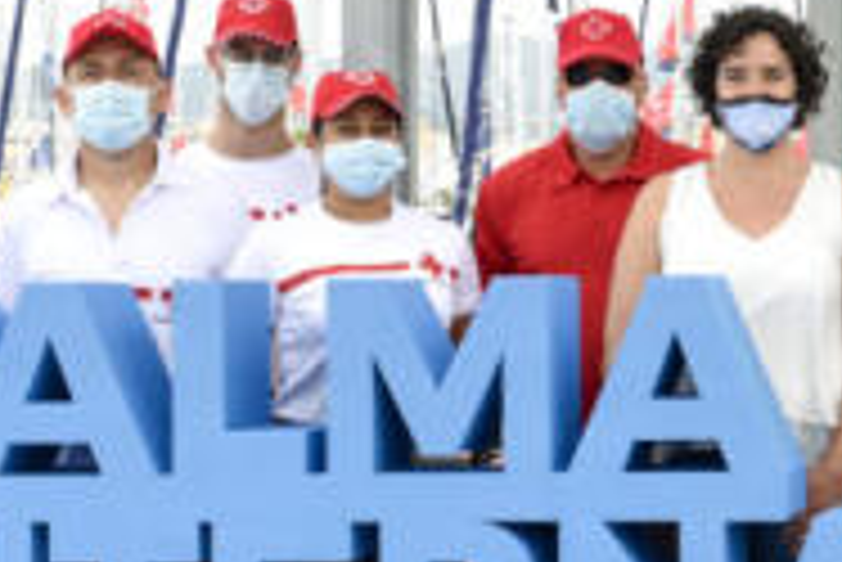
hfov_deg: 14.3
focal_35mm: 142
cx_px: 761
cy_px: 227
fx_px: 3324
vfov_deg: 9.7
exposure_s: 1/250
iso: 320
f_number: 9
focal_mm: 38
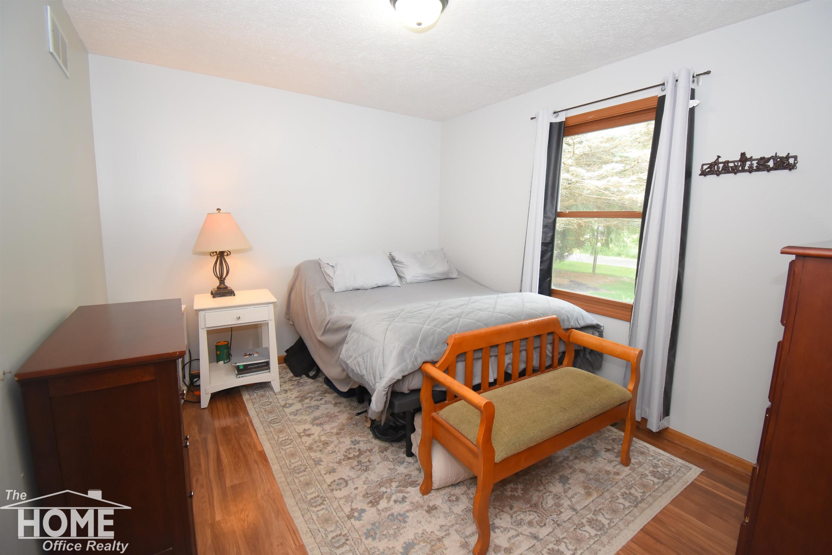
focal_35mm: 15
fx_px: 347
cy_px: 278
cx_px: 416
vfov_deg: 77.3
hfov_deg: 100.4
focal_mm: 10
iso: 800
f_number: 4.5
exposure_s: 1/60
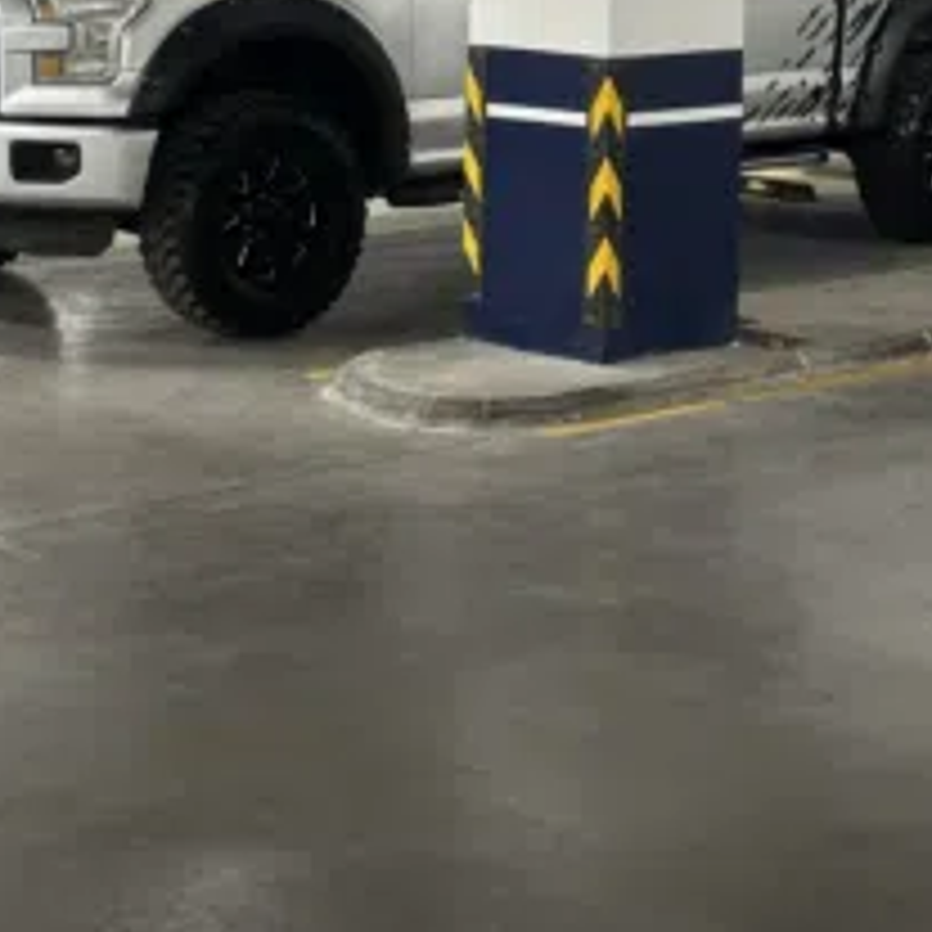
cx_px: 428
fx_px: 2498
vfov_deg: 20.7
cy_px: 77
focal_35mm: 82
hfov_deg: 21.1
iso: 250
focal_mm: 6.86
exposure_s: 1/50
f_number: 1.78
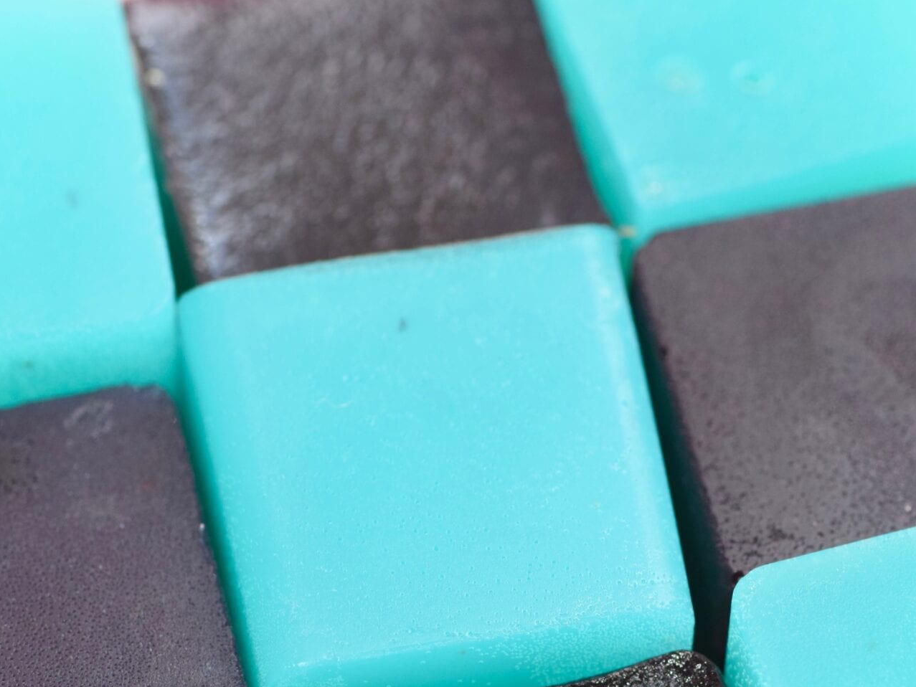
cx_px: 458
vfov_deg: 6.5
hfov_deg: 8.7
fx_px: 6027
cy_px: 435
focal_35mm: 228
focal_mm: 105
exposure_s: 1/125
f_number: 5.6
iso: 800
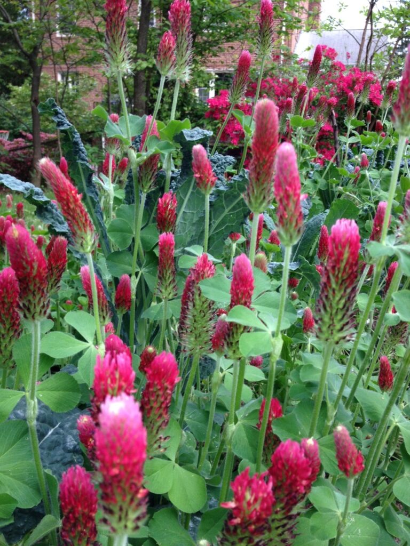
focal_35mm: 35
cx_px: 205
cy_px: 273
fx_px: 553
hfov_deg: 40.7
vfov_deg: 52.6
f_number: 2.4
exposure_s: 1/46
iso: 50
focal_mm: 4.28
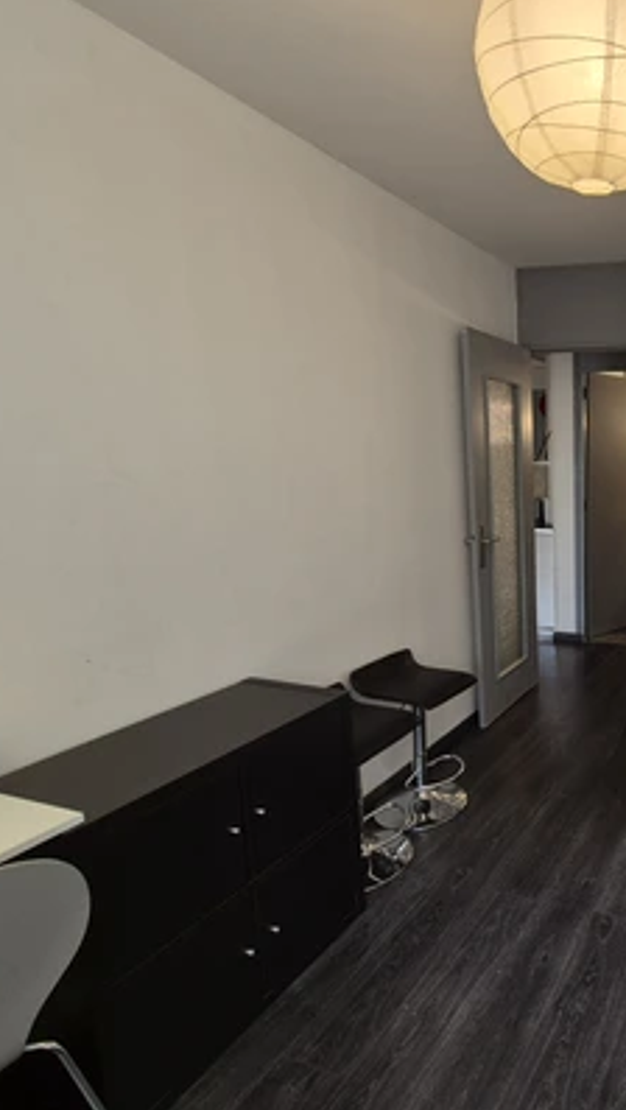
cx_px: 636
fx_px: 559
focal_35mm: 19
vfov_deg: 89.5
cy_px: 554
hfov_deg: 47.7
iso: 100
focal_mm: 2.2
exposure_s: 1/50
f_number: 2.2
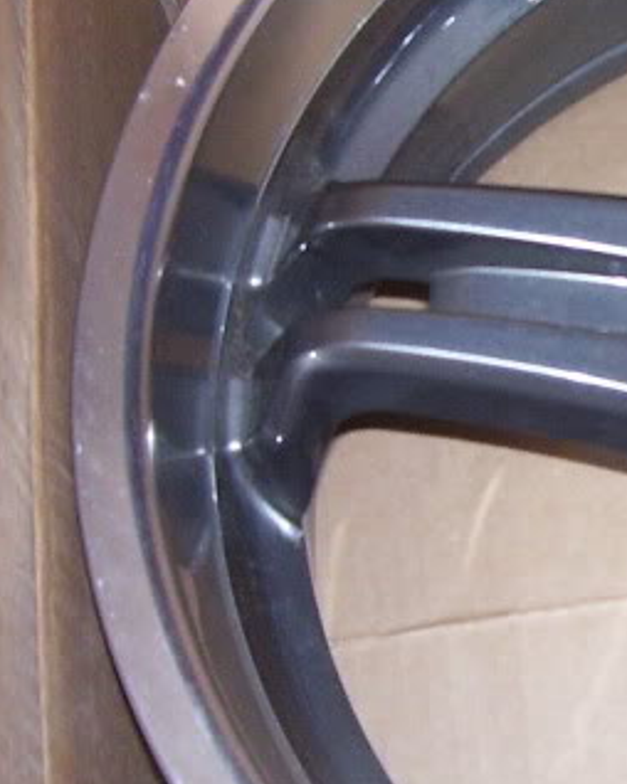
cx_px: 903
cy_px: 399
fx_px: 2484
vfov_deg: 18.0
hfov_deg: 13.6
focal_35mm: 107
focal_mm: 5.6
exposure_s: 1/2
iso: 125
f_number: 2.7
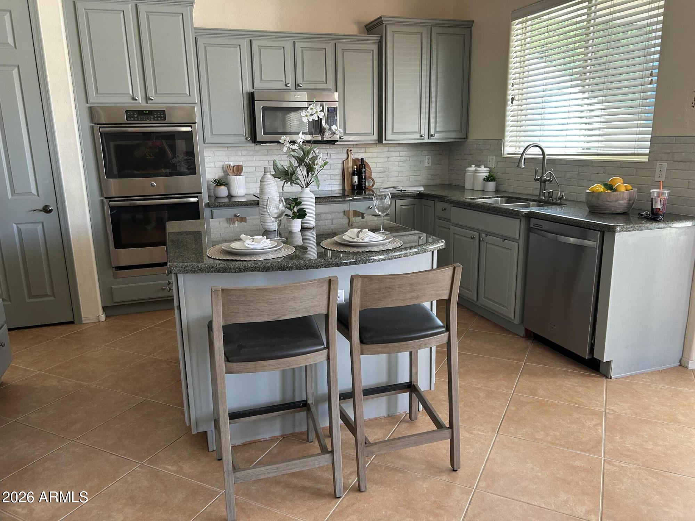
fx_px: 522
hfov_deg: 67.3
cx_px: 348
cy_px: 260
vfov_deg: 53.1
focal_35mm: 26
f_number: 1.5
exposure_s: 1/64
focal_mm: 5.7
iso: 125
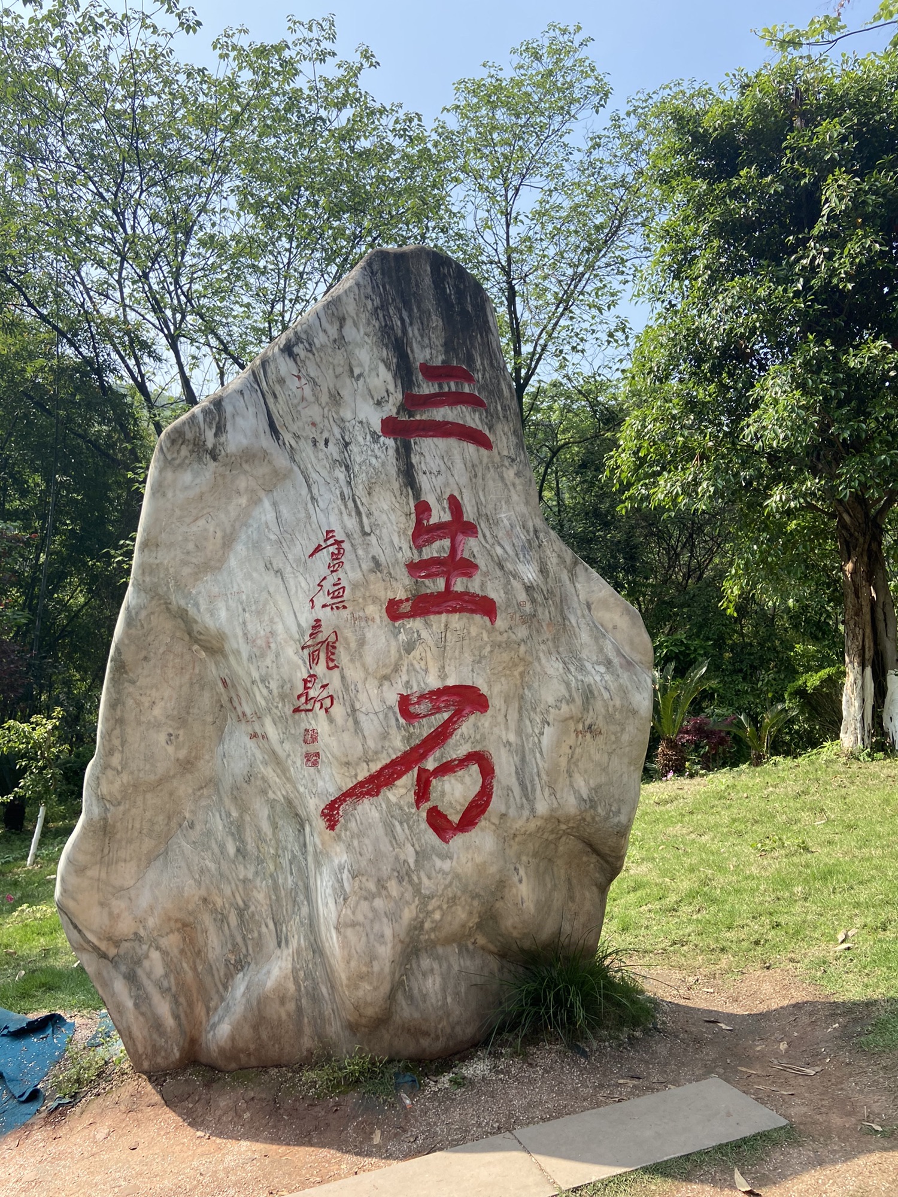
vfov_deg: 67.3
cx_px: 449
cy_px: 598
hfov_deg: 53.1
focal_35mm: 26
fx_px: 899
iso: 32
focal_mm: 4.25
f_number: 1.8
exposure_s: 1/1330
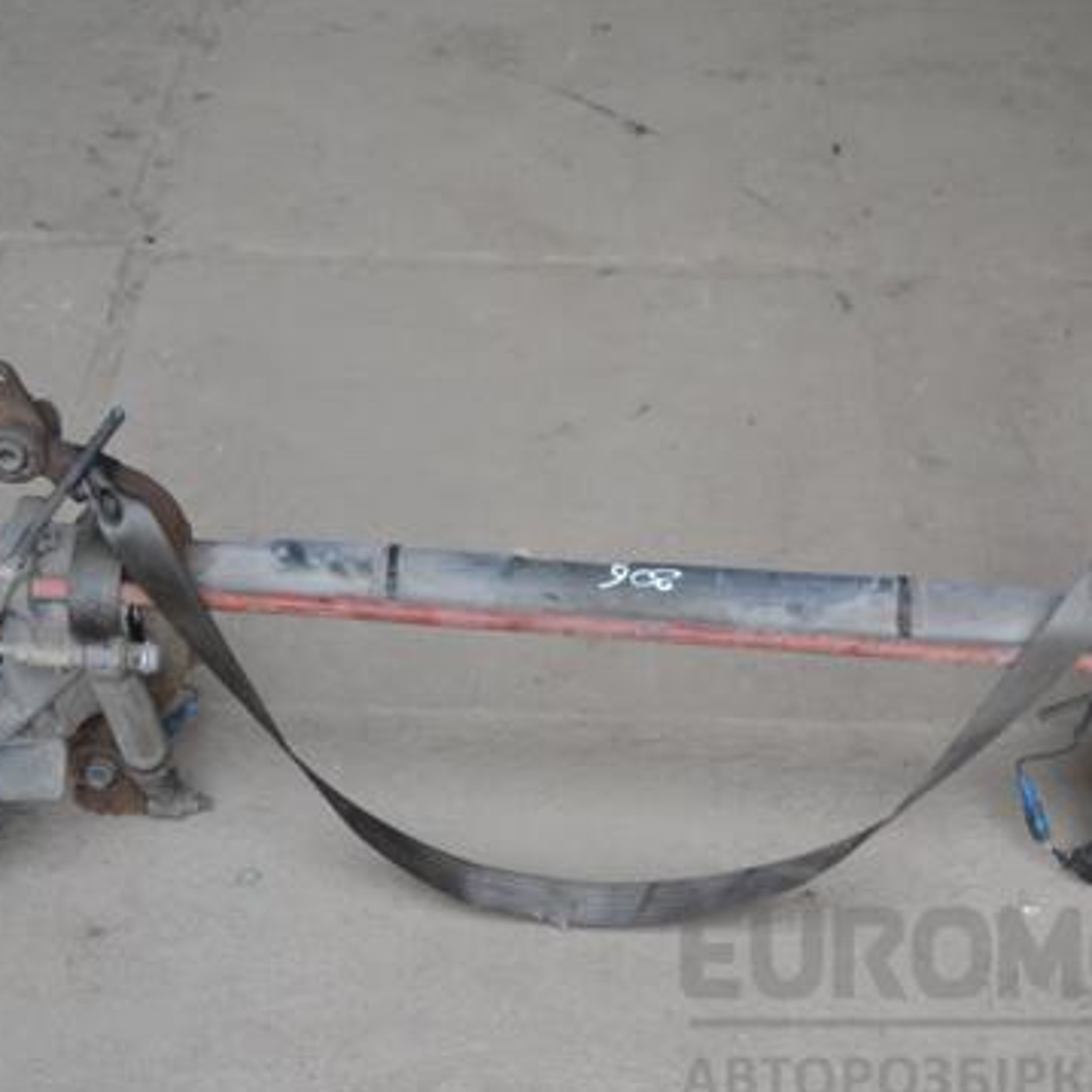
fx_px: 2284
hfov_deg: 26.9
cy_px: 548
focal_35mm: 64
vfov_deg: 26.9
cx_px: 624
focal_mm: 30
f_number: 5
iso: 400
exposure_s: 1/100
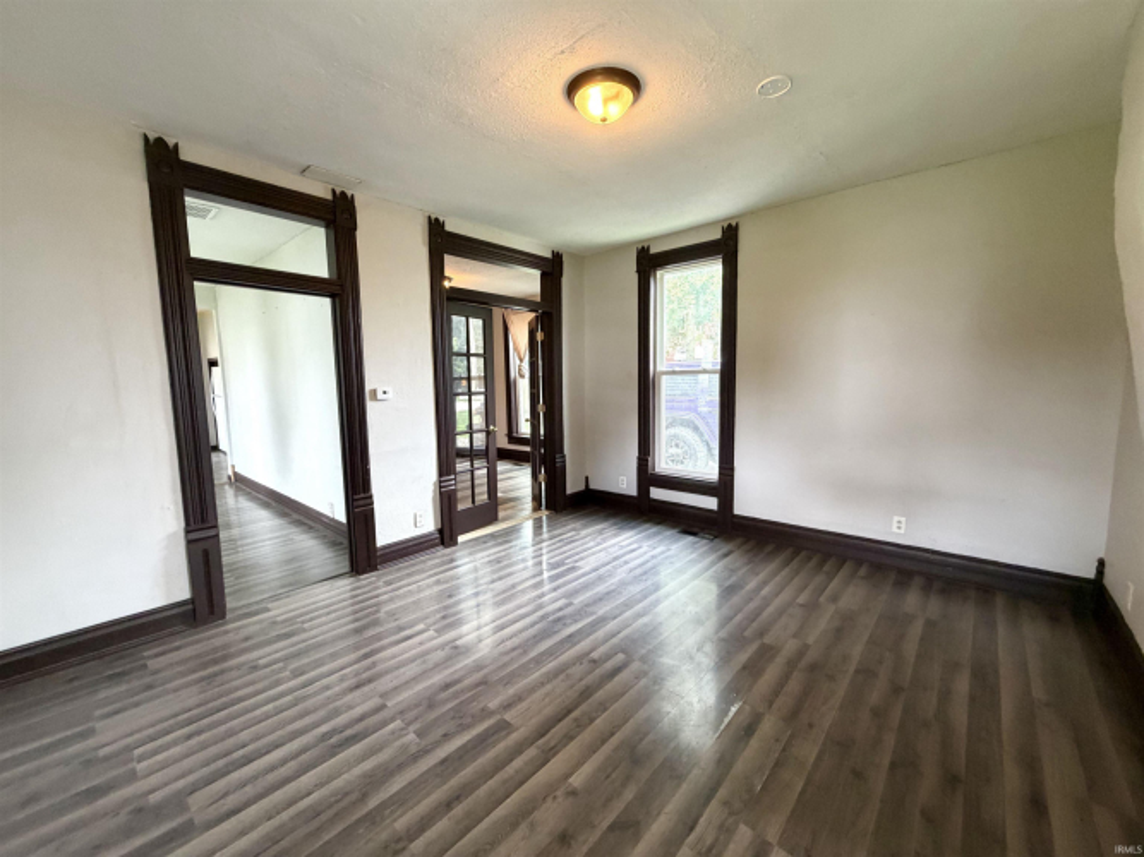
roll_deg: +1.0
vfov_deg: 85.7
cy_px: 428
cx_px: 572
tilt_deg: -5.7
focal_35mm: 14
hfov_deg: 102.1
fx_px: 463
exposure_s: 1/60
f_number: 2.2
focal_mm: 2.22
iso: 320
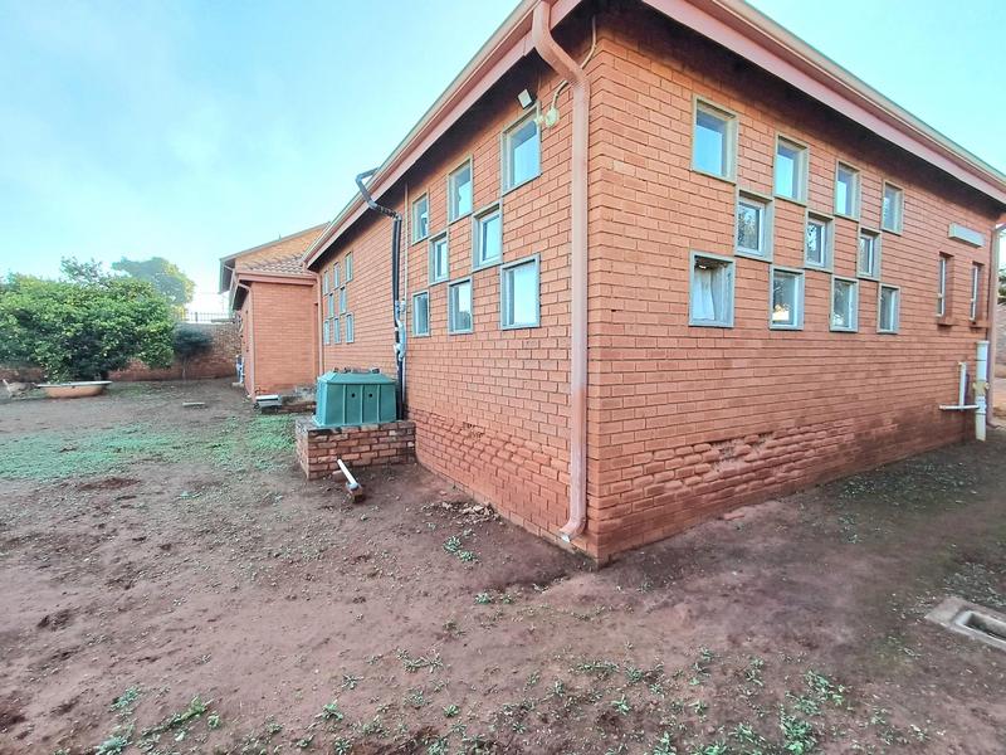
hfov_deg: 94.5
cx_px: 503
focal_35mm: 16
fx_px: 465
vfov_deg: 78.1
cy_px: 378
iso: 40
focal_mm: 1.64
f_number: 2.2
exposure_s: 1/149
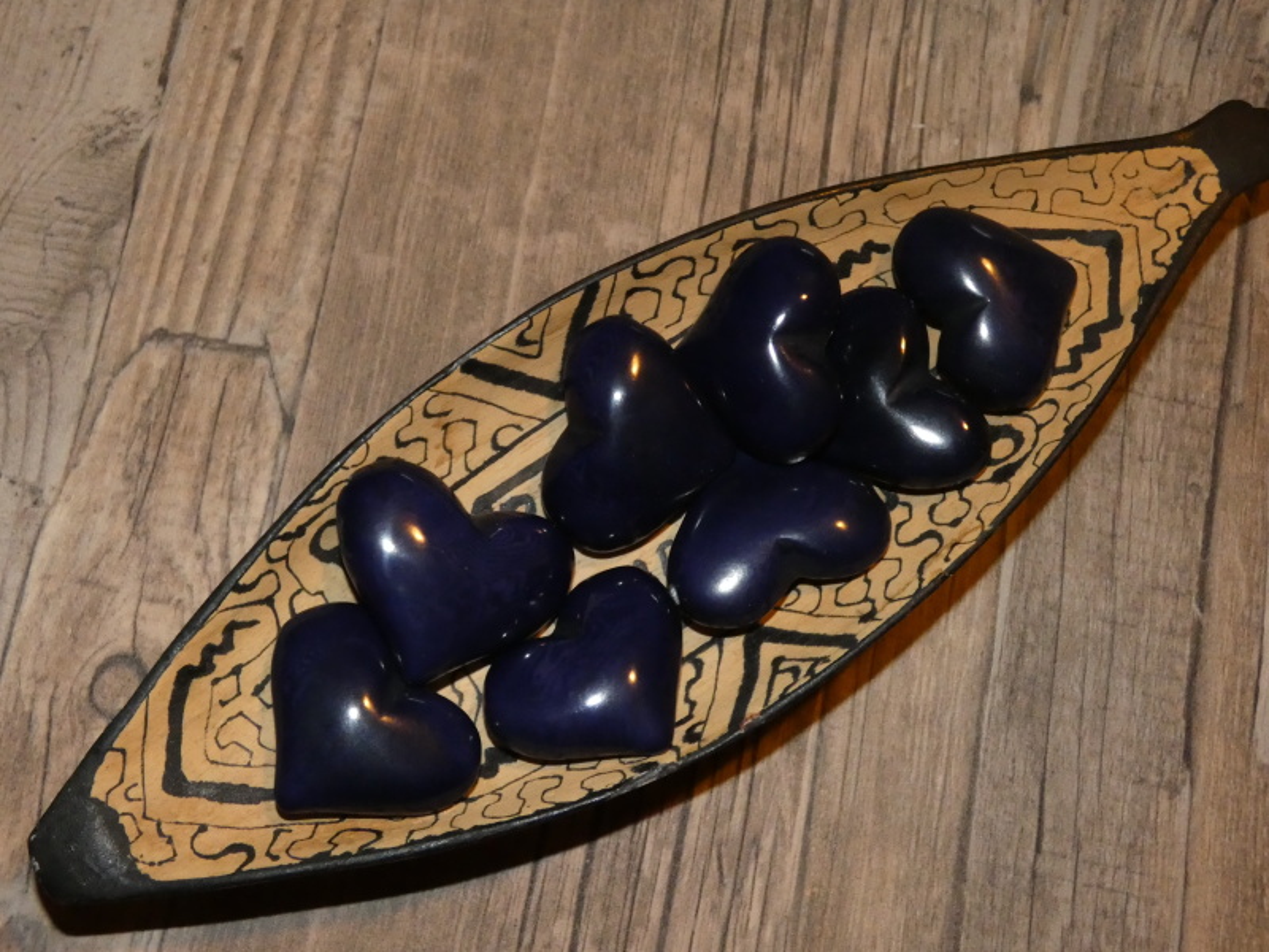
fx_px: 1393
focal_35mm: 38
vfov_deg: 37.7
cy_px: 476
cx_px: 634
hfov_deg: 49.0
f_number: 3.5
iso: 800
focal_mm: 6.8
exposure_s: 1/125
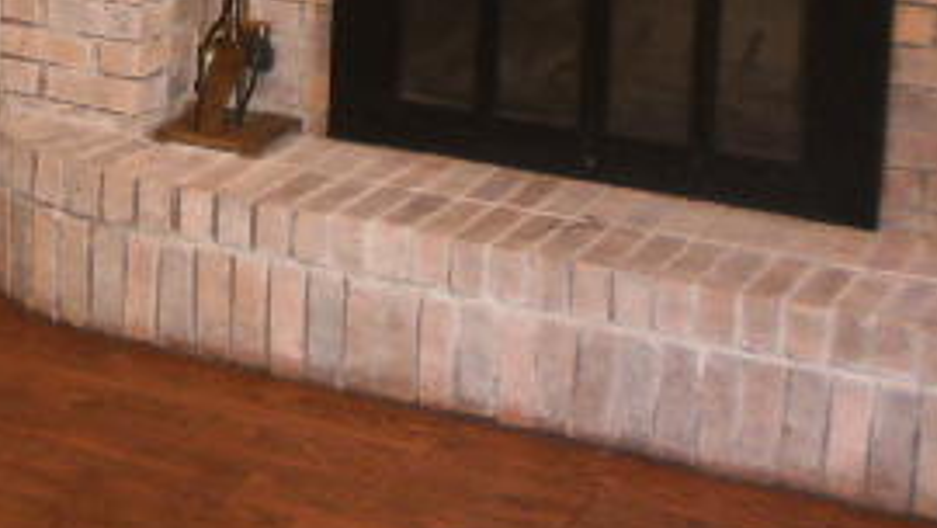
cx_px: 76
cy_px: -257
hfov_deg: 22.3
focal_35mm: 93
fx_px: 2311
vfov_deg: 12.4
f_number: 3.1
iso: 250
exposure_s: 1/30
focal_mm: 6.3
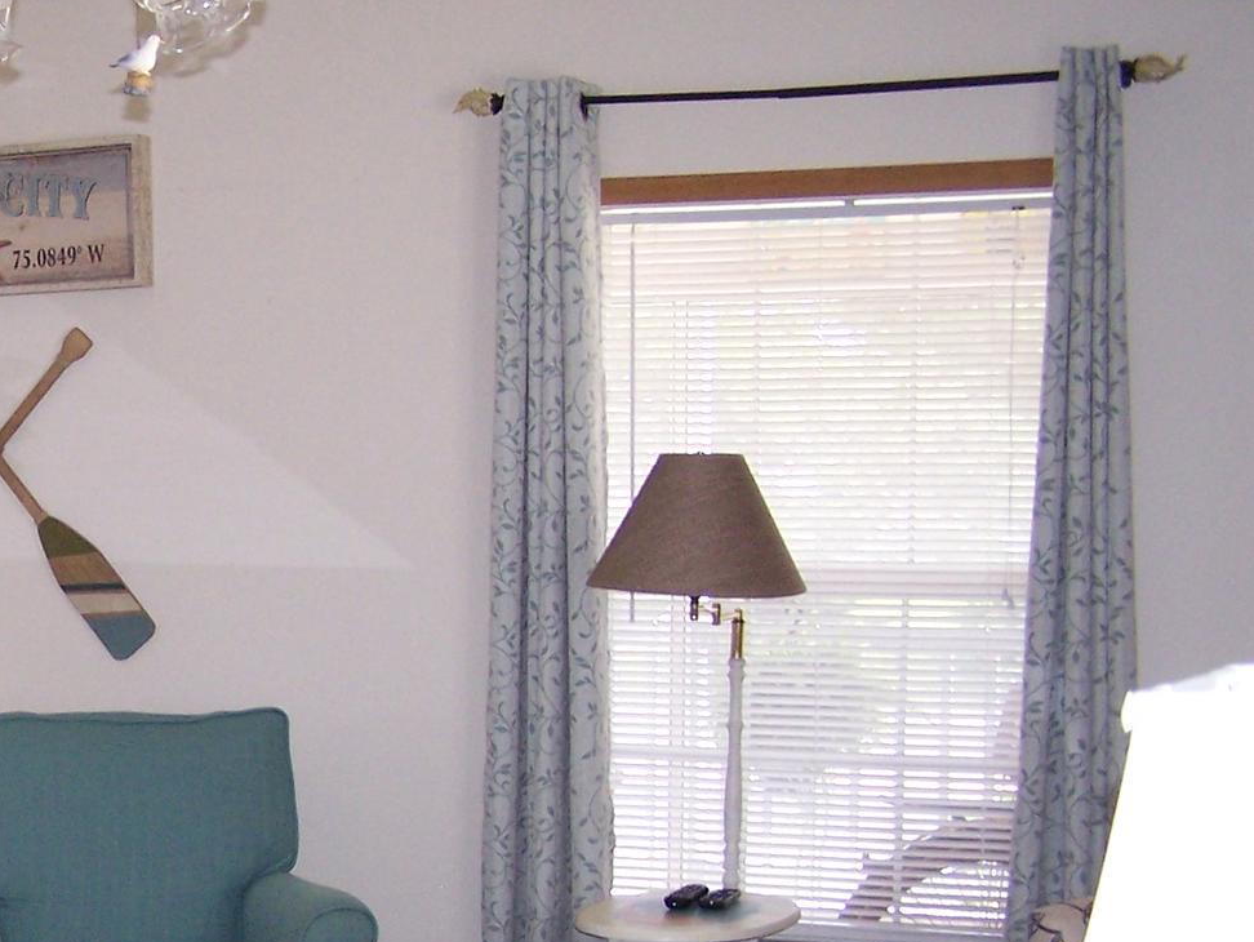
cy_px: 754
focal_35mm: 80
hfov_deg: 23.2
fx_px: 2900
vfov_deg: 18.3
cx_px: -65
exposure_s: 1/60
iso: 140
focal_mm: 6.3
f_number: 2.8
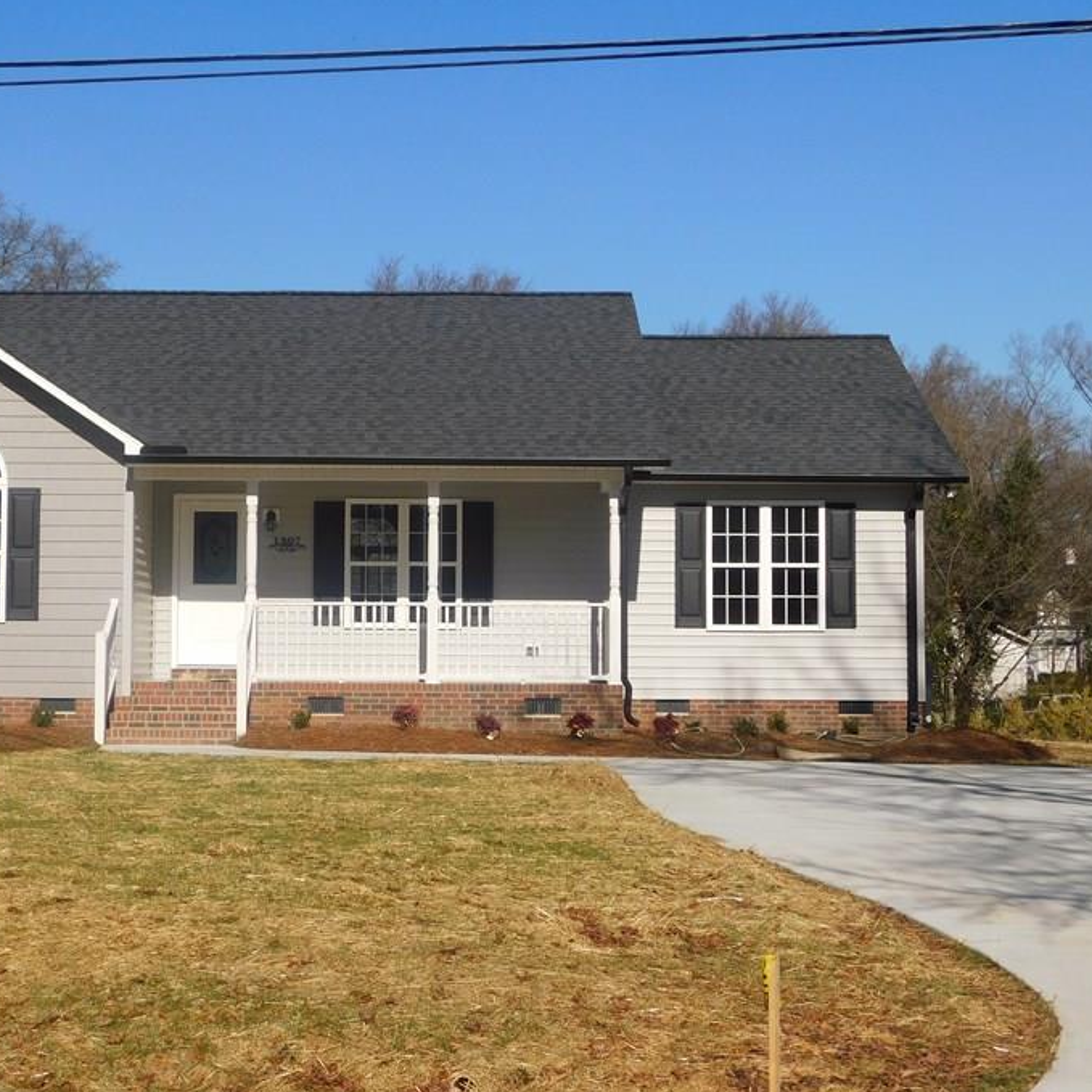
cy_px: 560
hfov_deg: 28.5
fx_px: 2141
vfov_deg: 28.6
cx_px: 391
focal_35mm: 60
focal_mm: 8
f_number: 7.4
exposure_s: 1/500
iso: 125
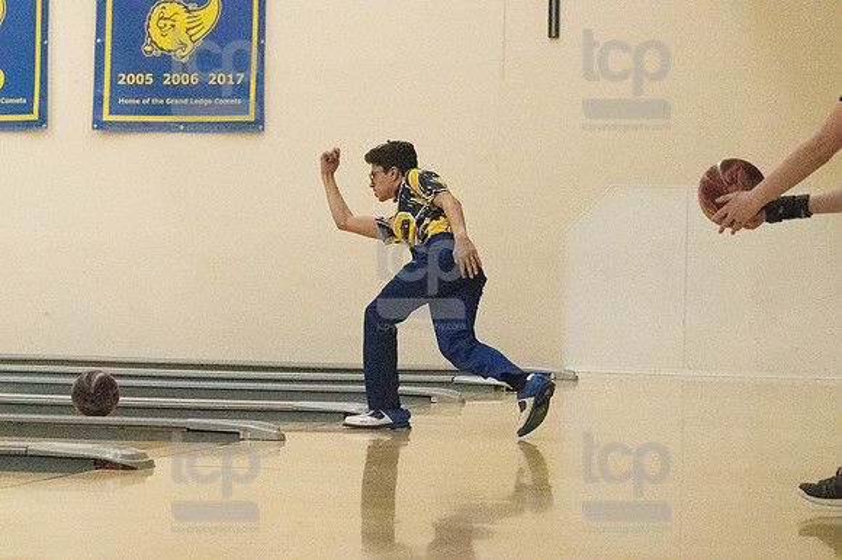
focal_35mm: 123
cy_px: 280
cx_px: 421
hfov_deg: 16.7
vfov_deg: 11.1
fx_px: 2875
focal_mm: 82
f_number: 4.5
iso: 10000
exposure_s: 1/1250
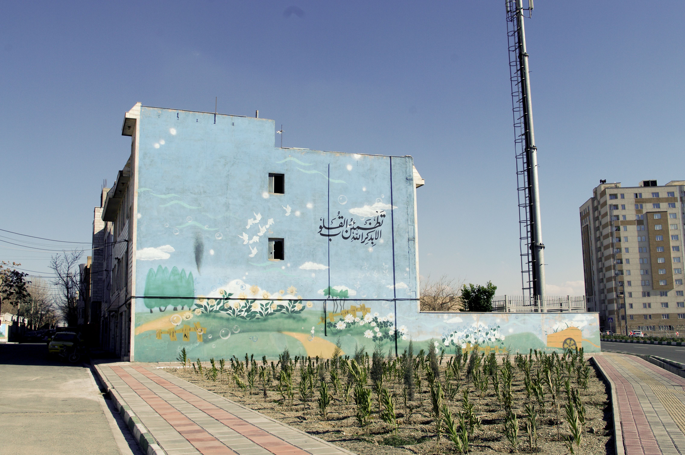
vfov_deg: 38.8
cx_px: 342
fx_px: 646
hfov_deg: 55.8
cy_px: 228
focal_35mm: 34
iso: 200
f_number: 9
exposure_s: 1/640
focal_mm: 23.13
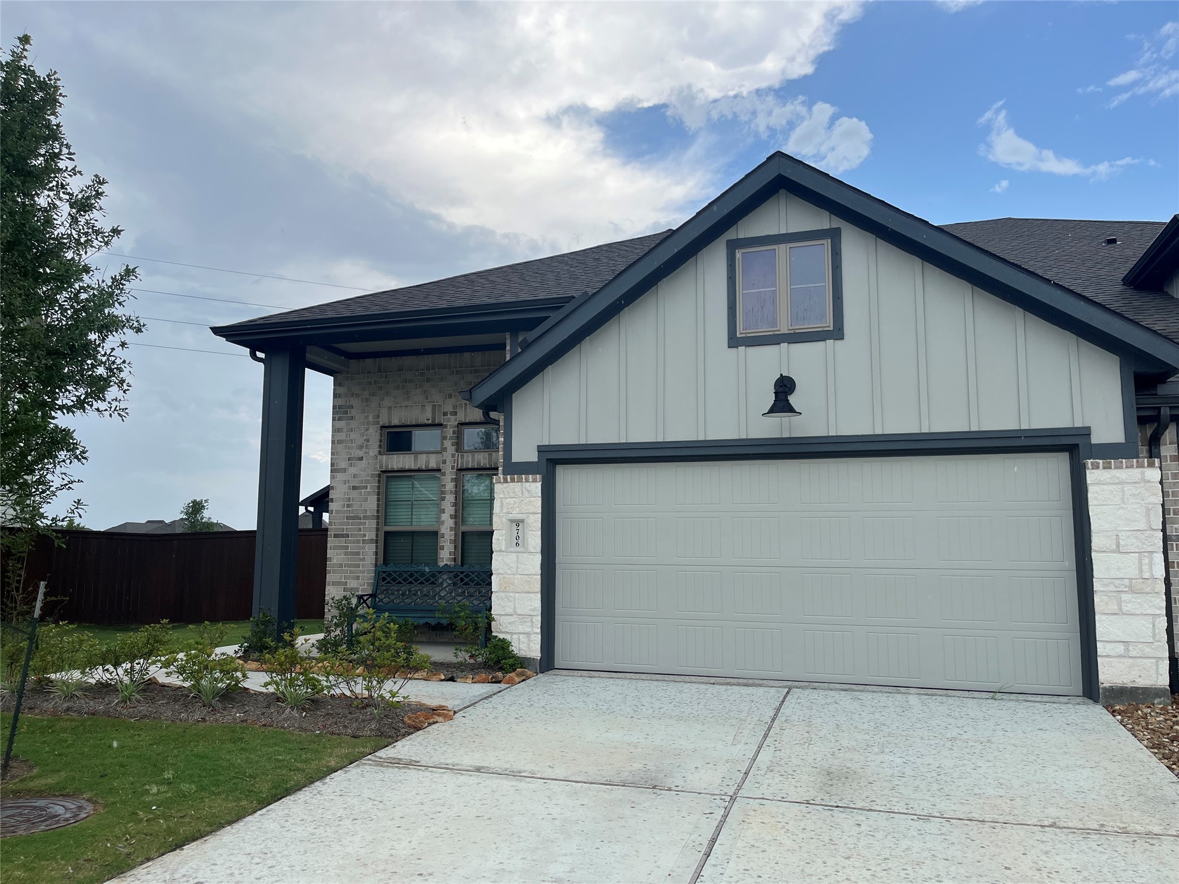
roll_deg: -1.1
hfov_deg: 67.3
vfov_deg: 53.1
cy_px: 442
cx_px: 590
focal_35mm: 26
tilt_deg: +6.8
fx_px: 886
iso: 50
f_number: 1.6
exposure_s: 1/1129
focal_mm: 5.1
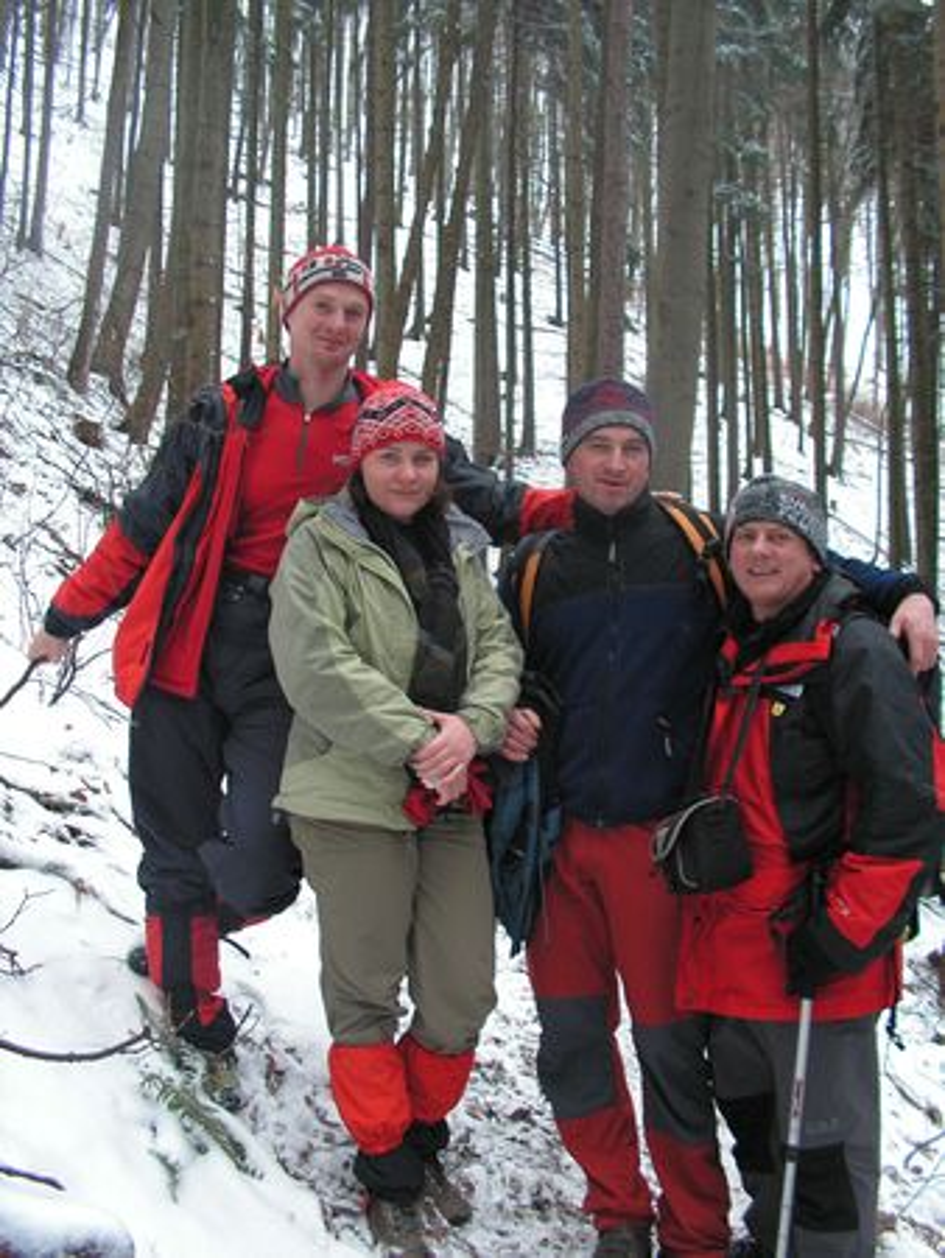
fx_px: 1346
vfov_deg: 50.1
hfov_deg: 38.7
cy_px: 629
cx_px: 472
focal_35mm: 37
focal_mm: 6.2
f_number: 3.2
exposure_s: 1/40
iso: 80
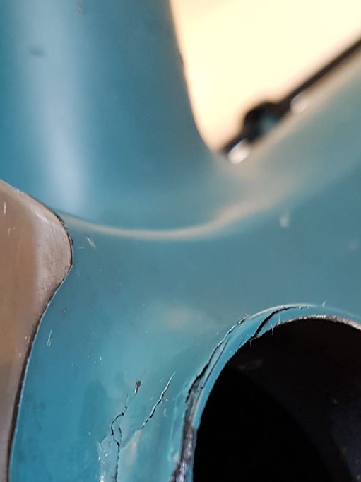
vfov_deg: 29.4
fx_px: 849
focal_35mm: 61
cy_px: 490
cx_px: 189
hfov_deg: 24.0
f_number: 1.7
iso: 200
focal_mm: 4.2
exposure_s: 1/10
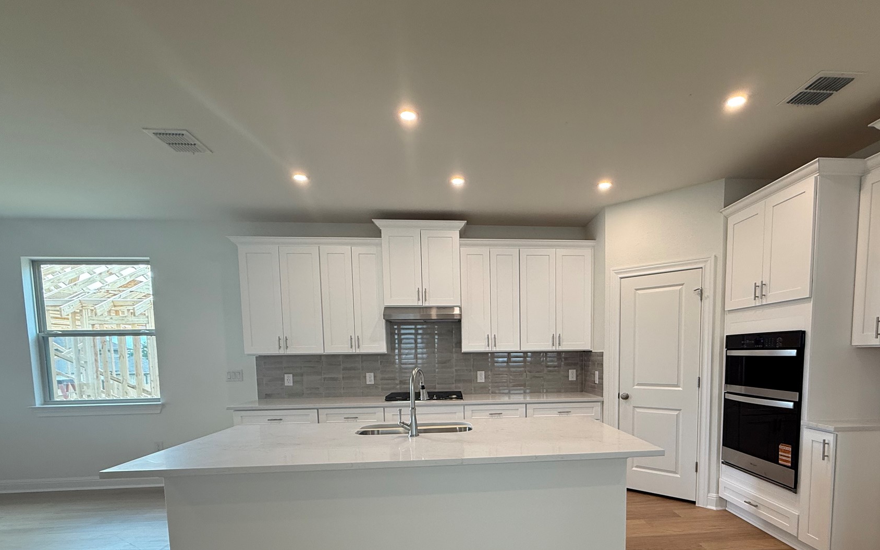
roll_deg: +0.5
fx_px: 432
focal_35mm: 18
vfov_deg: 62.4
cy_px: 390
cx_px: 497
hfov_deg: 90.6
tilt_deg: -5.1
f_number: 2.2
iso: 125
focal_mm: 2.22
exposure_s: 1/120
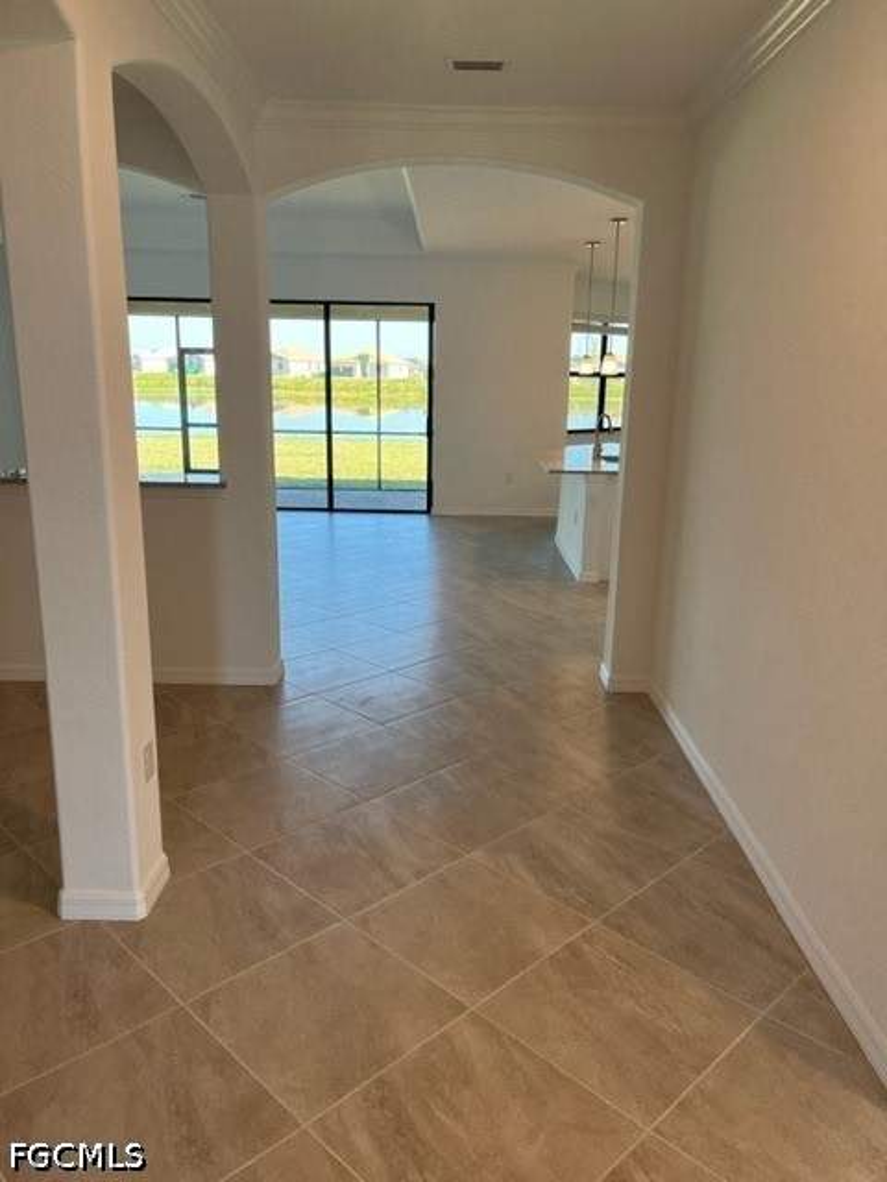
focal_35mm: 26
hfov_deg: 53.1
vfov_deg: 67.3
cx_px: 444
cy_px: 591
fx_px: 888
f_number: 1.6
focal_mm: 5.1
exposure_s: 1/120
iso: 80
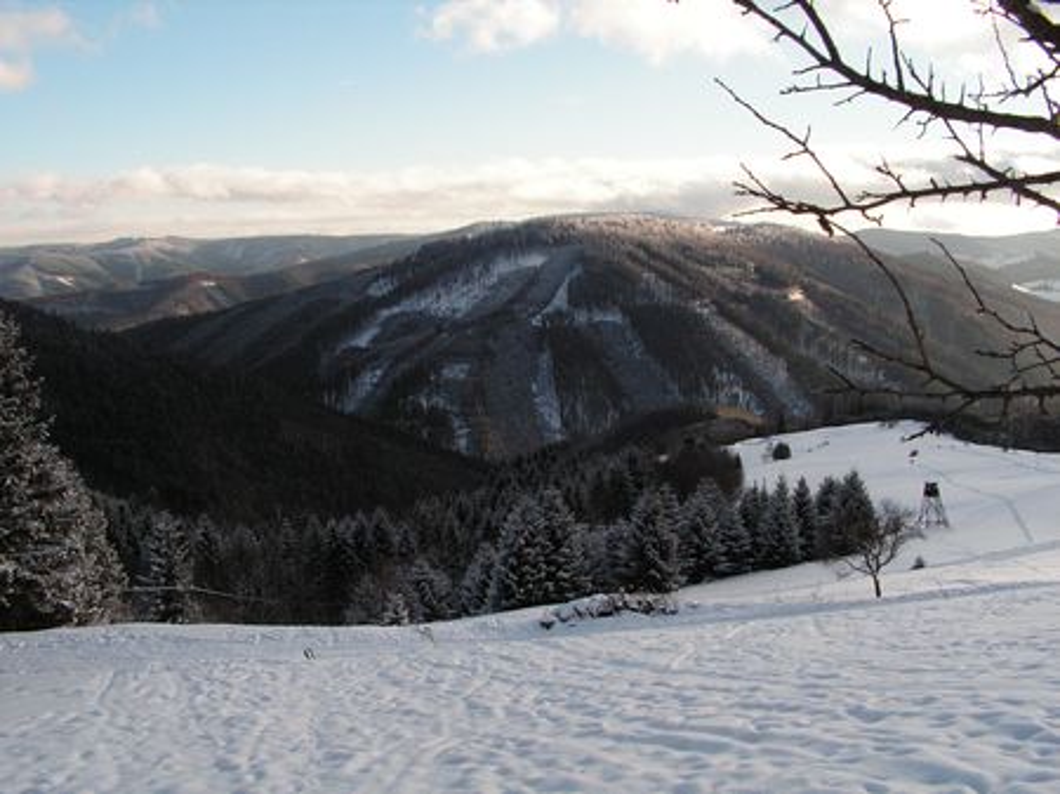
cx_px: 530
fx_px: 1102
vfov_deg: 39.6
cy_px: 397
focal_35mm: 36
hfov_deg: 51.4
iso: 100
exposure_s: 1/200
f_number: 8
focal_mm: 6
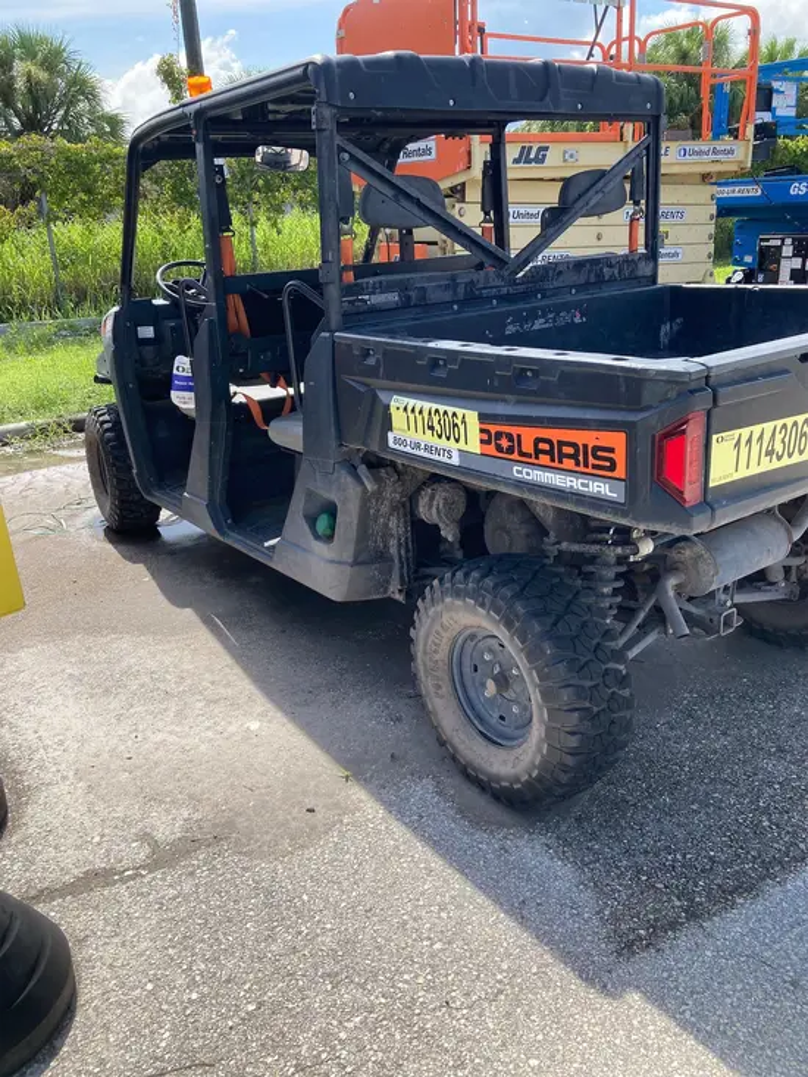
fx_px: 871
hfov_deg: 49.8
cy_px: 538
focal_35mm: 28
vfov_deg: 63.4
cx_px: 404
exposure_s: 1/917
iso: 20
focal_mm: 3.99
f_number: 1.8
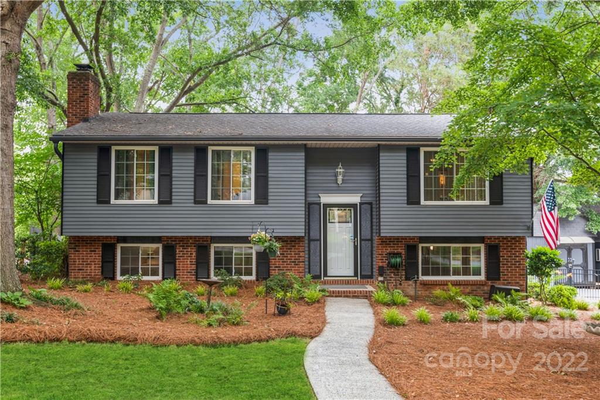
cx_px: 300
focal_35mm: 35
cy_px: 200
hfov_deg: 54.4
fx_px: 583
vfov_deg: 37.9
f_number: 8
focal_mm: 35
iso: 200
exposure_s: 1/8
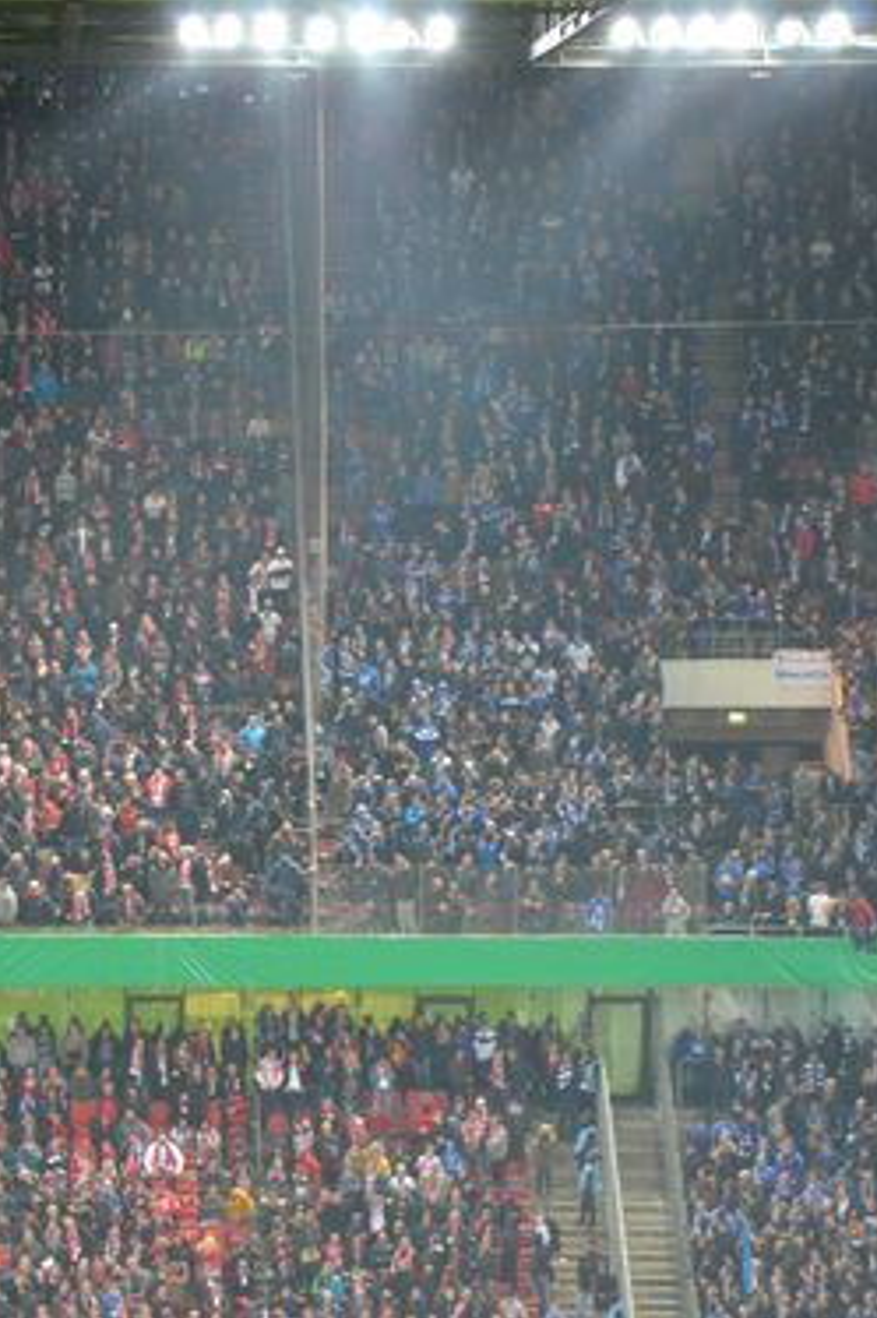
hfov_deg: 5.7
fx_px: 8769
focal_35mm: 240
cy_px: 661
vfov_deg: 8.6
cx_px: 310
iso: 3200
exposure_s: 1/80
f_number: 5.6
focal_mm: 105
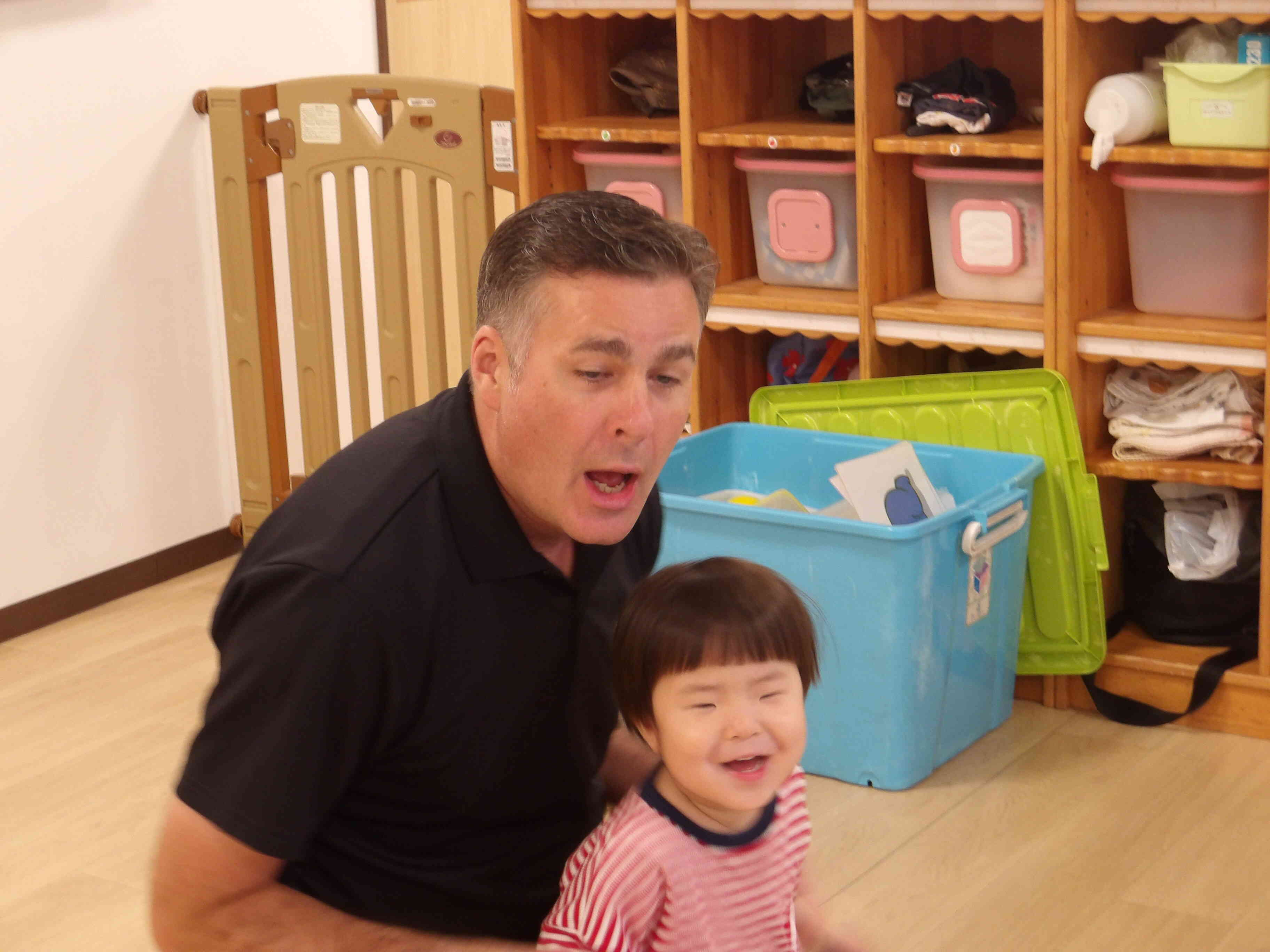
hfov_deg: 27.8
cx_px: 635
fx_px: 2568
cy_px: 476
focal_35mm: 70
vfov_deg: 21.0
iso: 249
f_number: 4.9
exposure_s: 1/18
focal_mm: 12.5
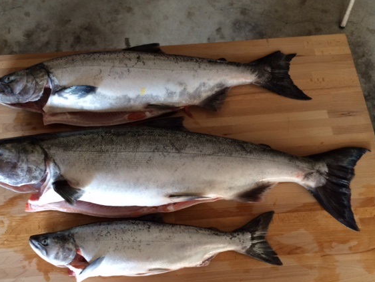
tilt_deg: -73.3
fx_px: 358
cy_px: 160
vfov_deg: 42.9
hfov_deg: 55.2
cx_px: 164
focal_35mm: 33
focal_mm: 4.15
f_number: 2.2
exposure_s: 1/30
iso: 100
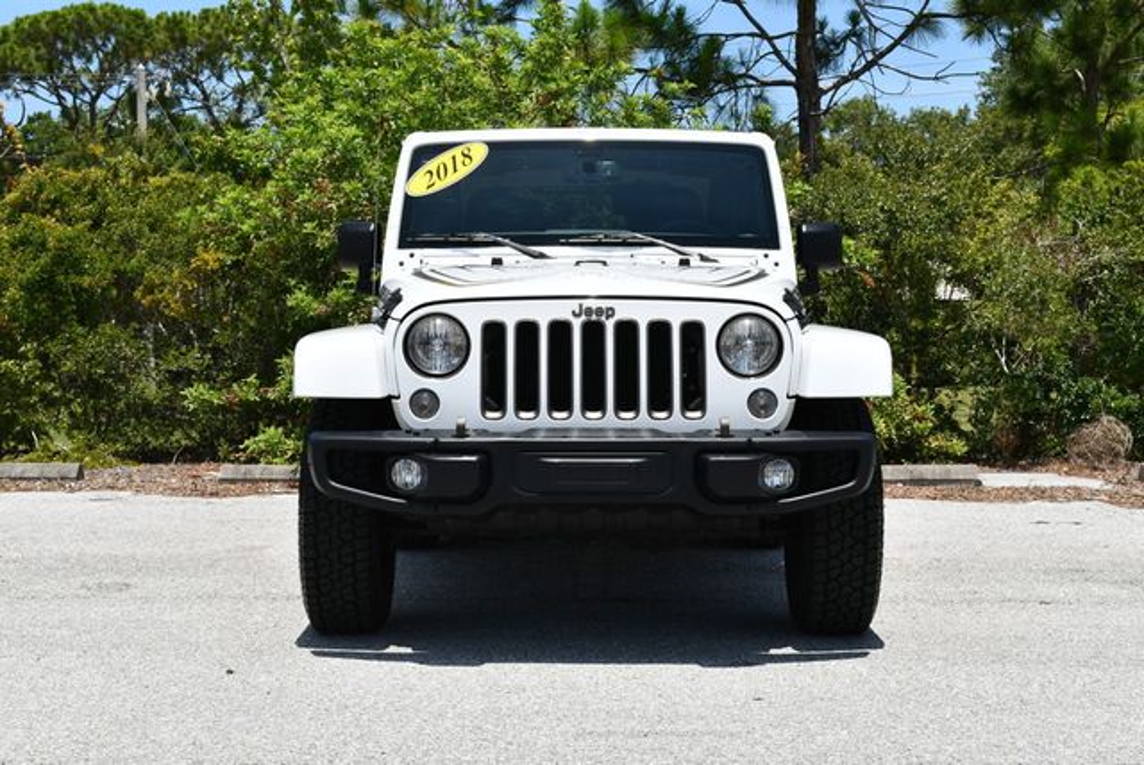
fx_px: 1908
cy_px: 382
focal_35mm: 60
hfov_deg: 33.4
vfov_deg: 22.7
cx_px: 572
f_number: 8
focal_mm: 30
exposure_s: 1/250
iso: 100
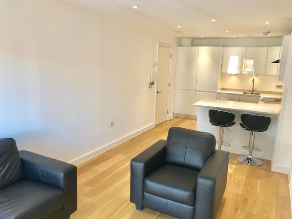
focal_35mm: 28
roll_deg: -2.0
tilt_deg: -11.1
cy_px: 110
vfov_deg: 49.7
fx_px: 236
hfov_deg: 63.4
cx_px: 146
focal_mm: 3.99
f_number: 1.8
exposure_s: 1/50
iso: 32
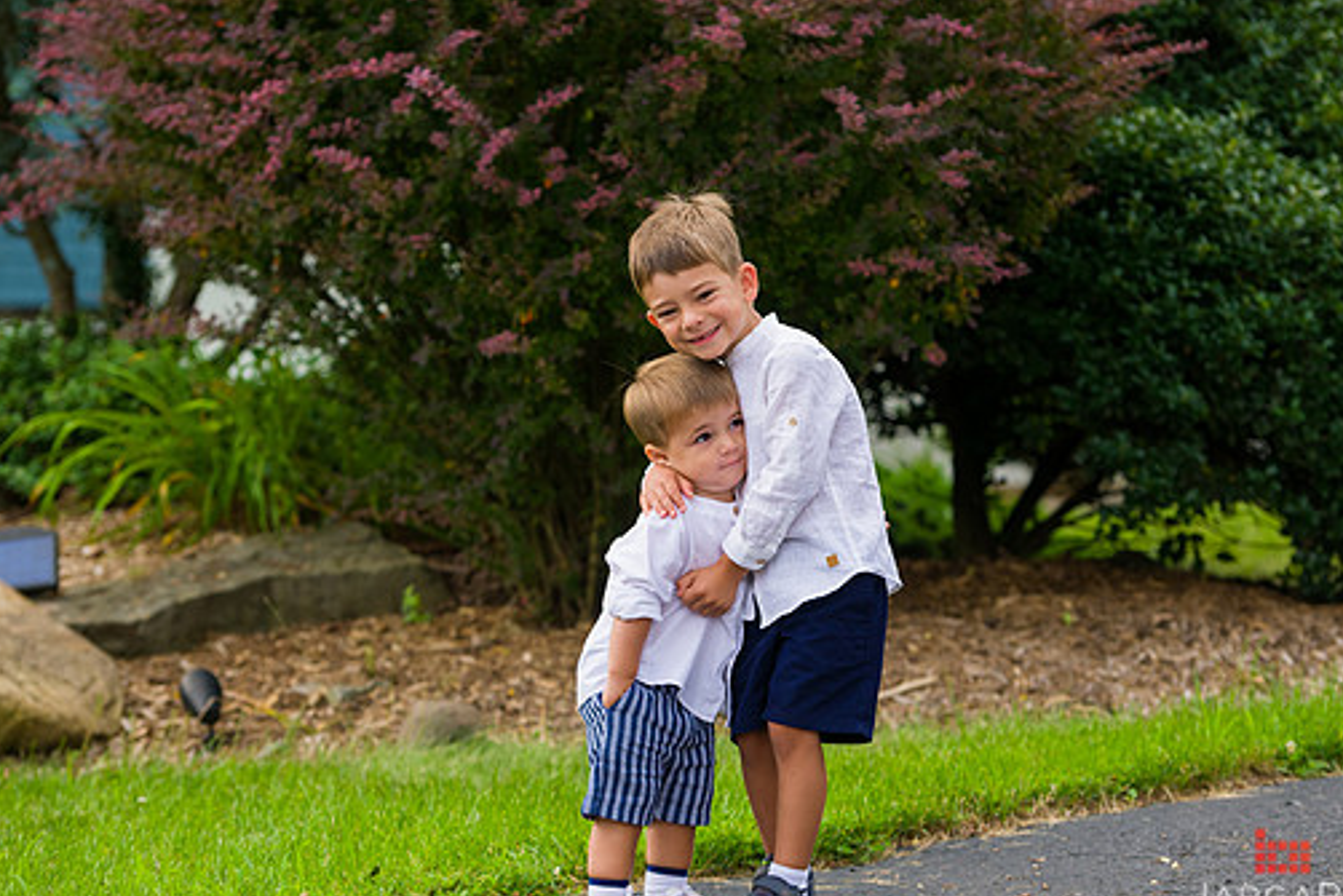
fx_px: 5000
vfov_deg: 10.2
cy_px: 451
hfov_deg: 15.3
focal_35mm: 134
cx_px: 669
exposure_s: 1/640
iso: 200
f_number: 4
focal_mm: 116
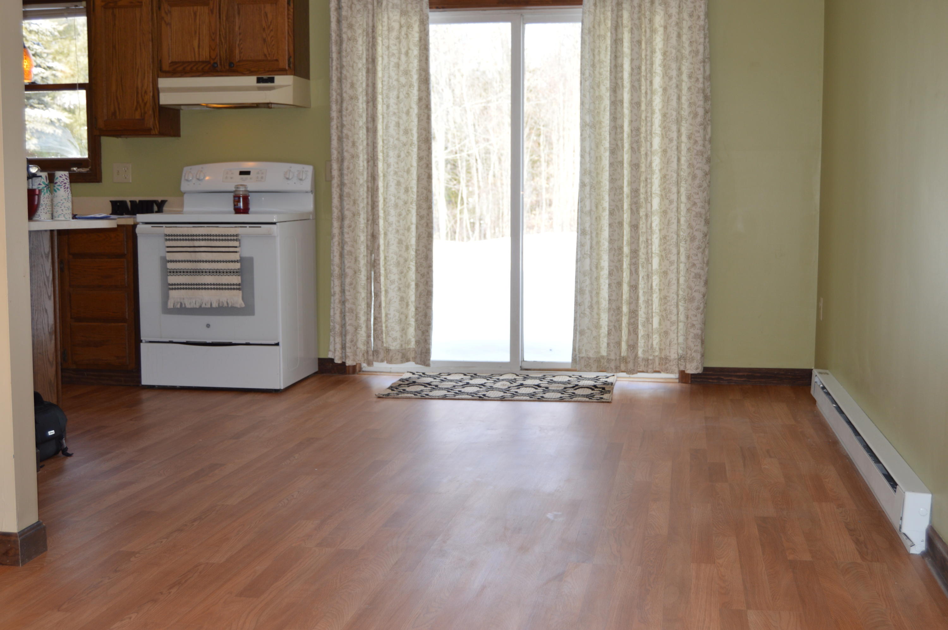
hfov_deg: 43.6
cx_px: 474
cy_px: 315
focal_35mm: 45
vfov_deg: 29.8
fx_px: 1184
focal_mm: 30
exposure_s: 1/125
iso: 160
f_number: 4.2
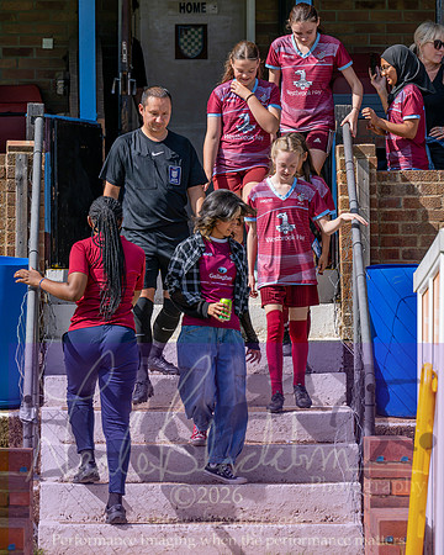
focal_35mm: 308
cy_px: 364
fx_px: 5052
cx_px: 250
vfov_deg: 6.3
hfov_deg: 5.0
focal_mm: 165
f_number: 4
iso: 200
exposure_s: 1/4000
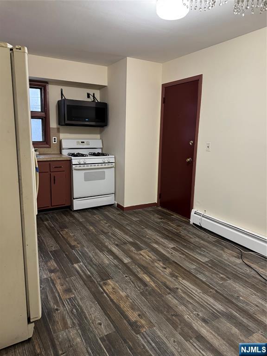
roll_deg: -1.0
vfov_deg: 71.6
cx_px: 134
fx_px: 247
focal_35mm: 24
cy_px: 178
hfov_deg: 56.8
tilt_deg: -9.2
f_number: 1.78
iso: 640
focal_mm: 6.76
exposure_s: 1/60
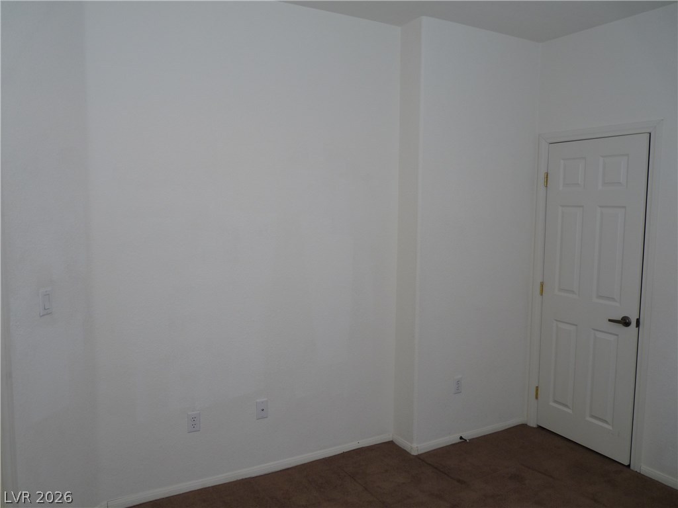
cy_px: 254
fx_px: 529
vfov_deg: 51.4
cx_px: 339
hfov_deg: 65.3
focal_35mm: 27
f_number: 2.8
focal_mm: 4.8
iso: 100
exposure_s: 1/30
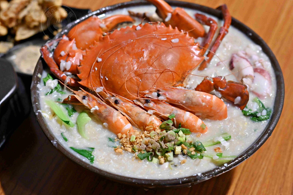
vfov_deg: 16.7
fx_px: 667
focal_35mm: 82
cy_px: 89
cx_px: 160
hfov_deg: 24.8
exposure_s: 1/250
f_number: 3.2
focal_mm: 50
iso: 1400
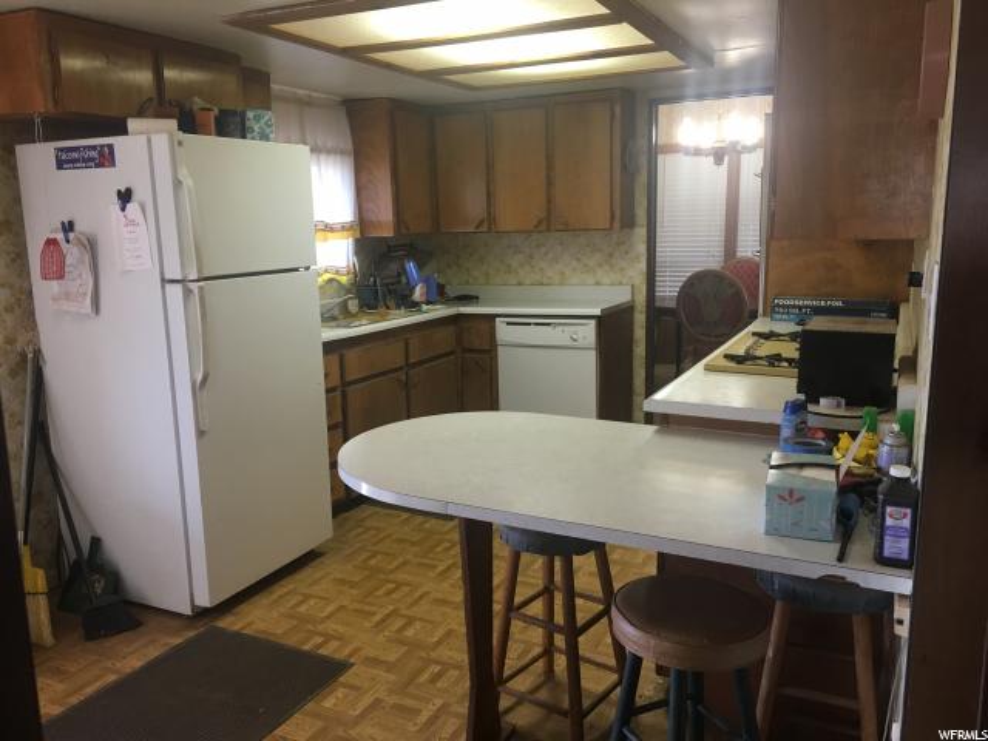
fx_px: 828
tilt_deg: -10.2
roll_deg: +0.3
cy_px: 370
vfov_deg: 48.2
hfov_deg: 61.7
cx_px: 494
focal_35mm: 29
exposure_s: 1/30
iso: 100
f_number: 2.2
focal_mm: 4.15
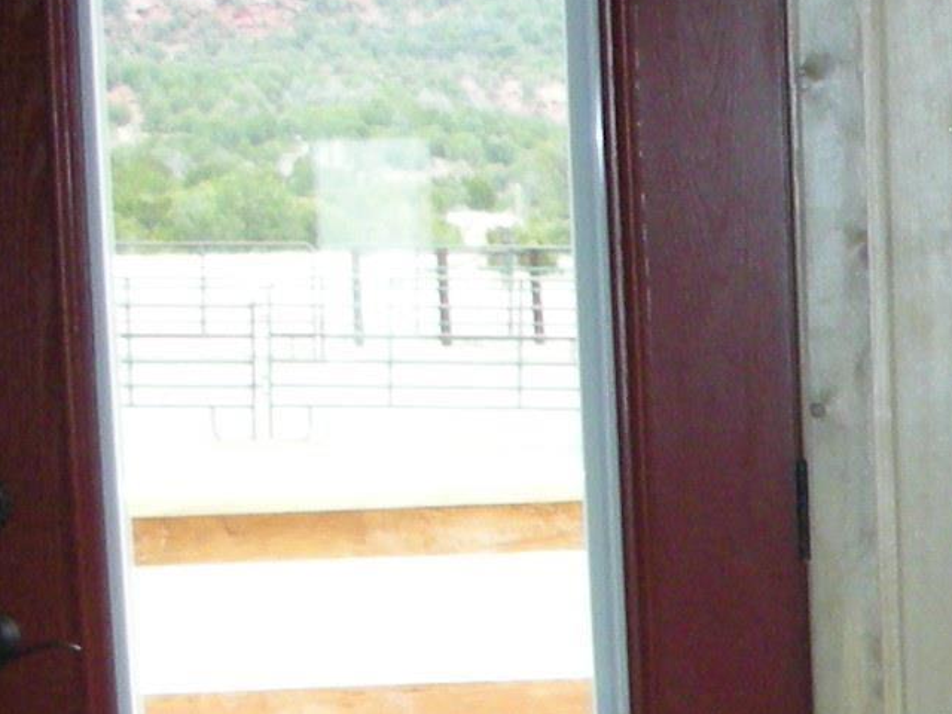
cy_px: 1004
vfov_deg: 8.7
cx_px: 1520
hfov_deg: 11.2
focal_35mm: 168
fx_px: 4620
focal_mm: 5.8
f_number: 2.8
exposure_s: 1/60
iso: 193
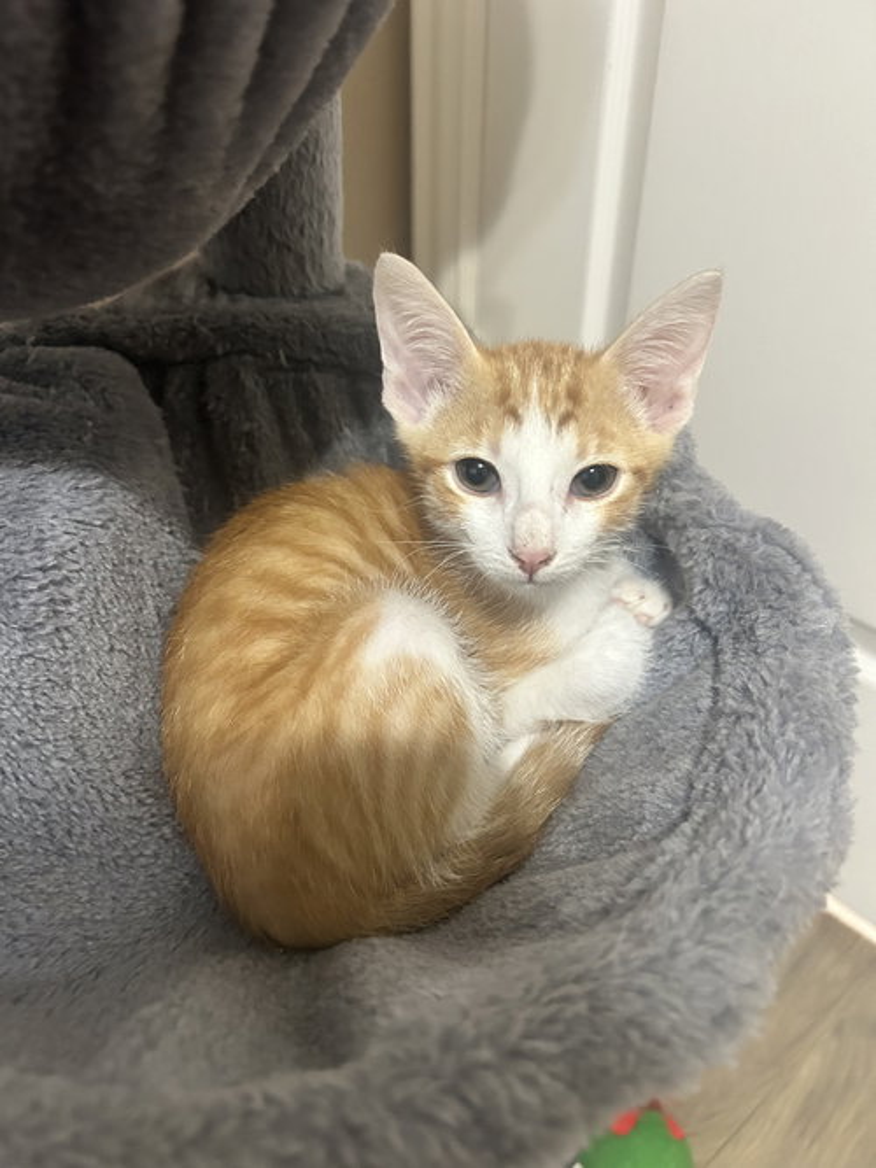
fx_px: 878
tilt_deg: -32.3
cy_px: 584
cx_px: 438
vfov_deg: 67.3
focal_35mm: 26
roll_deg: -1.0
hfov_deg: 53.0
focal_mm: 5.7
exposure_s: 1/60
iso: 500
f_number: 1.5
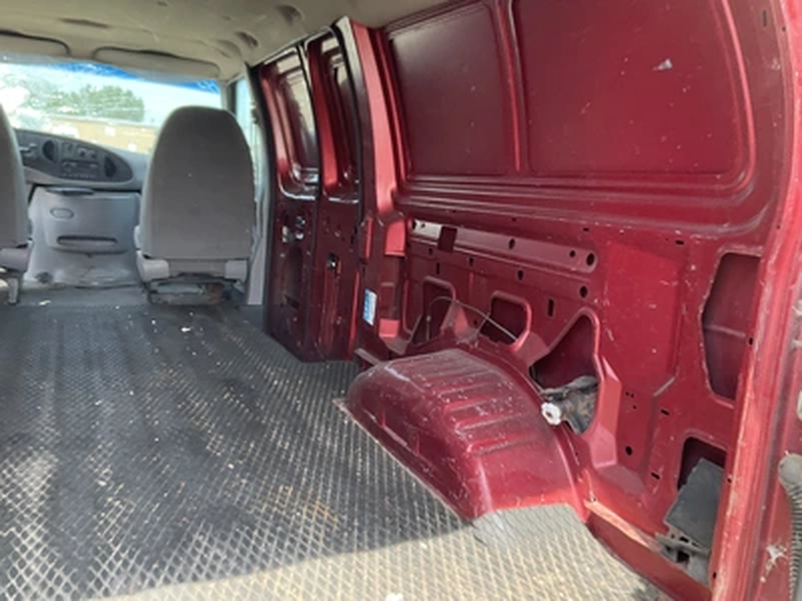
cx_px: 401
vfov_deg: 48.2
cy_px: 300
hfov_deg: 61.7
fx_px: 672
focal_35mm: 29
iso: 50
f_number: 1.8
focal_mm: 3
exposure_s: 1/122
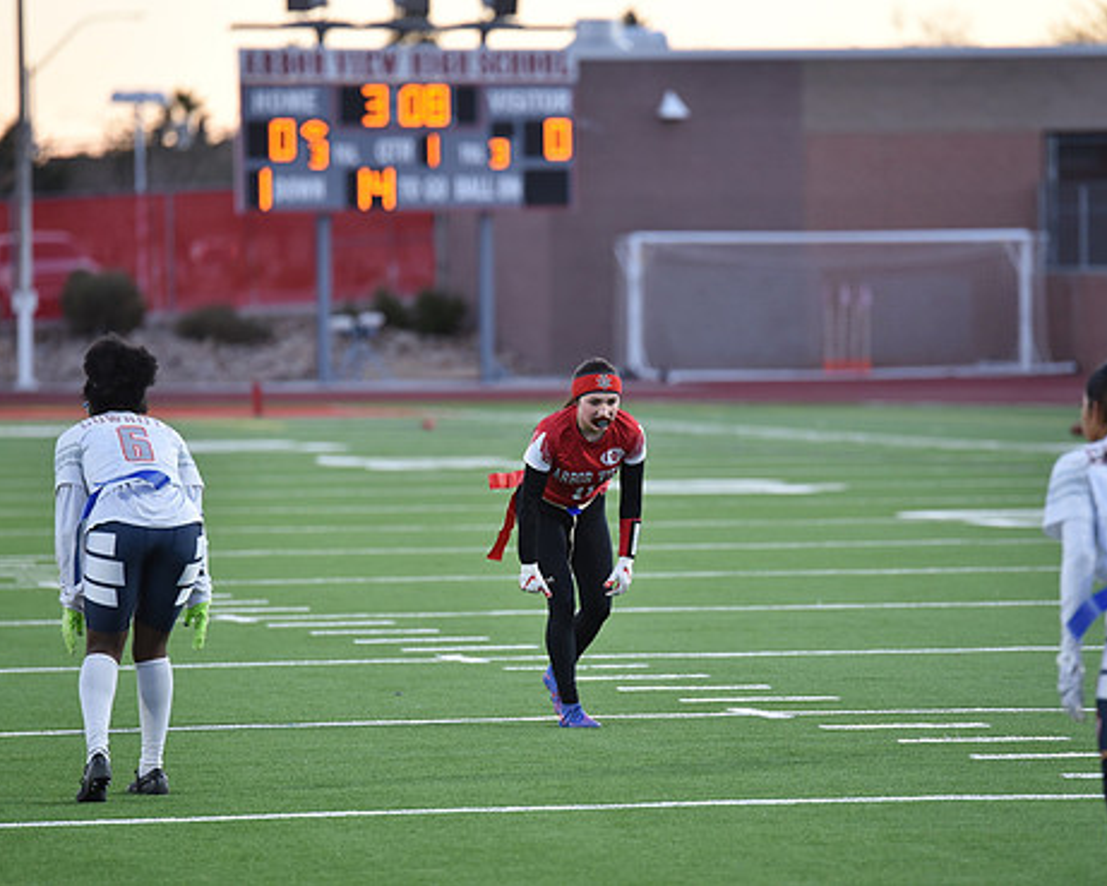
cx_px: 581
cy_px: 424
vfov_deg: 6.6
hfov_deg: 8.2
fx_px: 7734
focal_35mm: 236
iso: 1000
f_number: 2.8
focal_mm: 200
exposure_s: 1/500
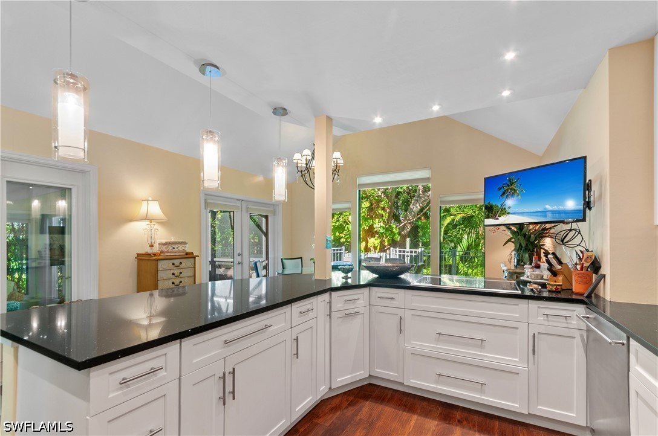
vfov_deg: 77.1
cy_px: 218
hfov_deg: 100.5
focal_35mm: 15
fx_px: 274
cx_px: 329
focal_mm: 10
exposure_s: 1/2
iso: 200
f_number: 8
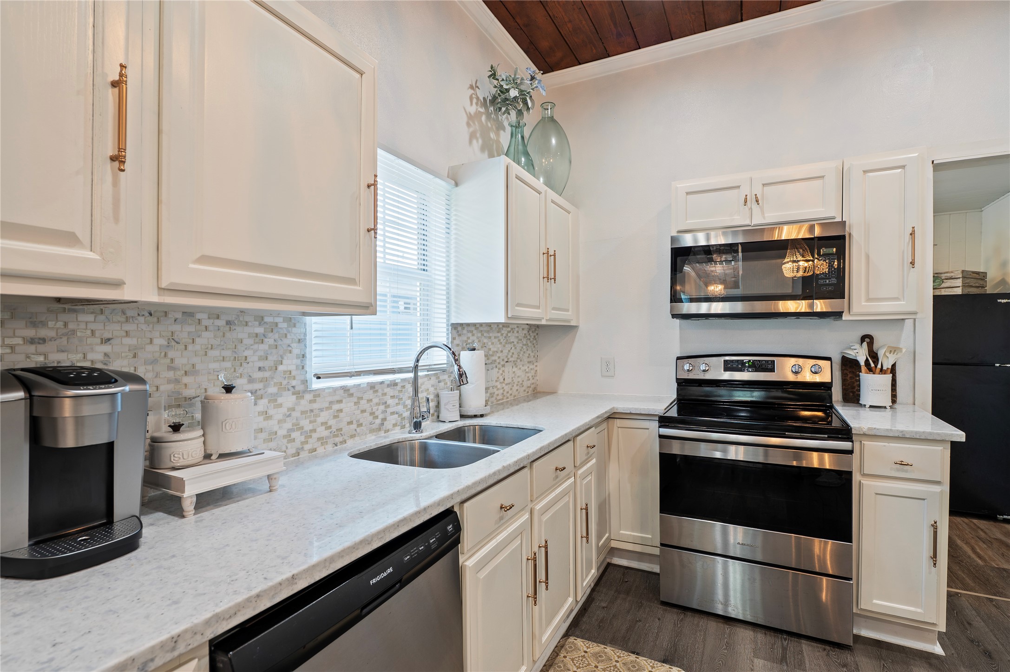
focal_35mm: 16
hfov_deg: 96.8
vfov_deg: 73.7
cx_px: 505
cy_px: 336
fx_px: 449
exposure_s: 1/3
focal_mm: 16
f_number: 6.3
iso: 125
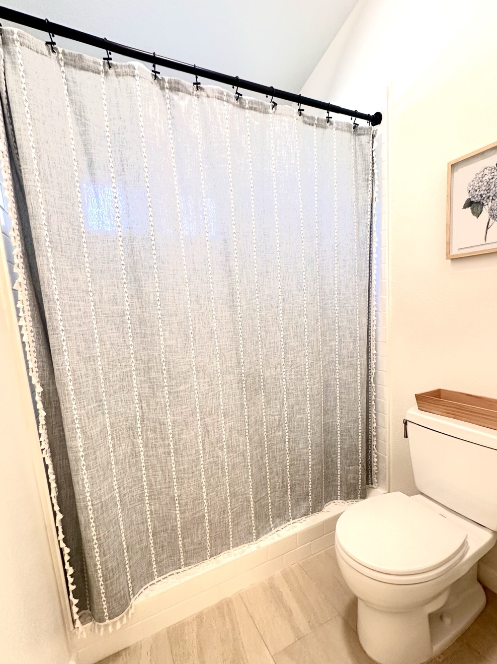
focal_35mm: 17
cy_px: 359
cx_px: 268
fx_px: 326
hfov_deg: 74.6
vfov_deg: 90.9
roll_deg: +2.7
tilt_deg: -8.0
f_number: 2.2
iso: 200
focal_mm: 2.22
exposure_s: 1/60
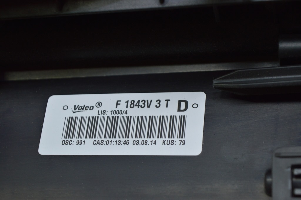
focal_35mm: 82
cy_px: 100
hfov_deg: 24.6
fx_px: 689
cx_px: 150
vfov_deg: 16.5
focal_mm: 55
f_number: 5.6
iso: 400
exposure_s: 1/40
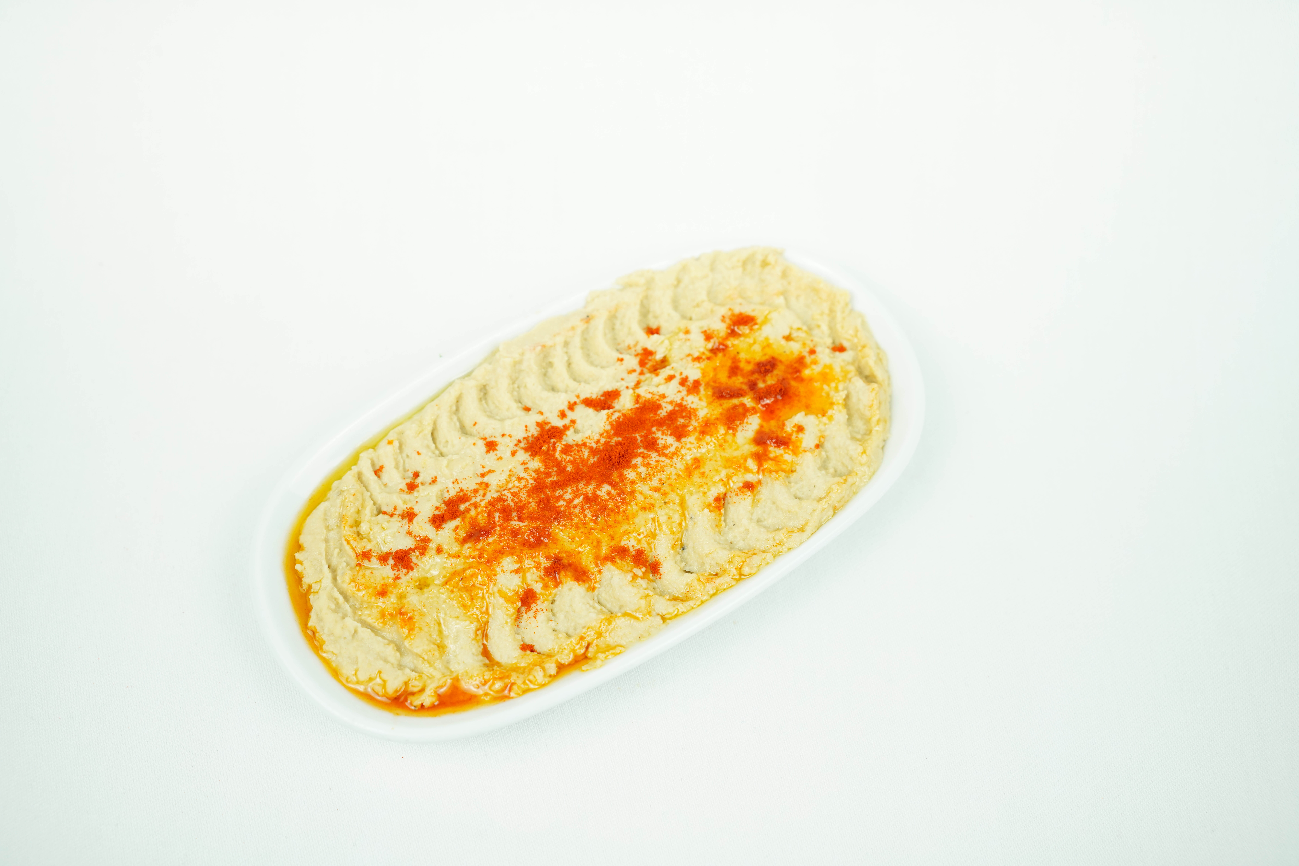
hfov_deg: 54.4
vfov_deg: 37.9
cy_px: 433
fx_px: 1263
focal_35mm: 35
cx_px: 650
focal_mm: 35
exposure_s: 1/400
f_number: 4
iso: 1250
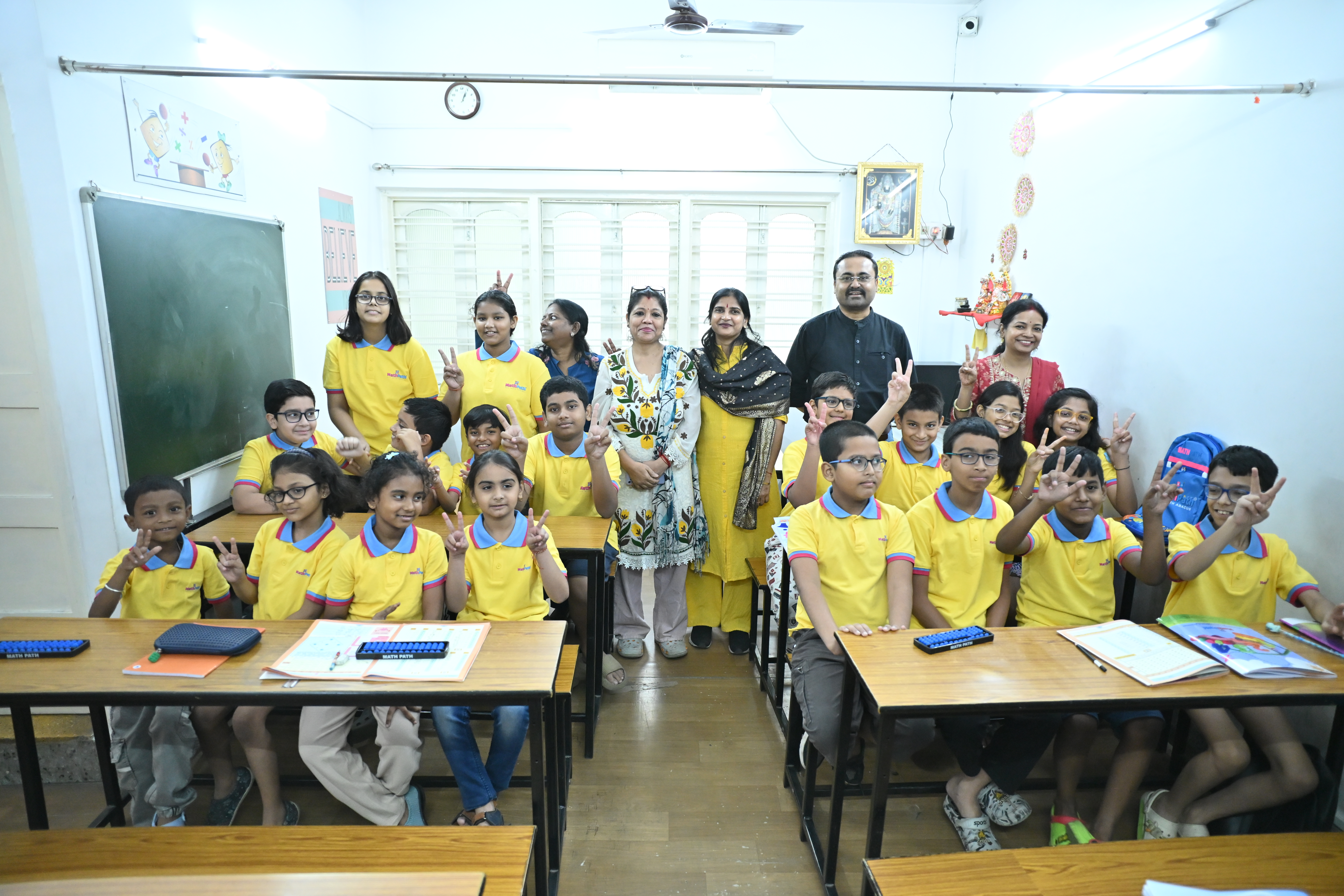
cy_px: 448
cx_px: 672
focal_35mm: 20
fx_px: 747
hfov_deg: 84.0
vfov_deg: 61.9
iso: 3200
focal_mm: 20
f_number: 2.8
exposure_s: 1/200
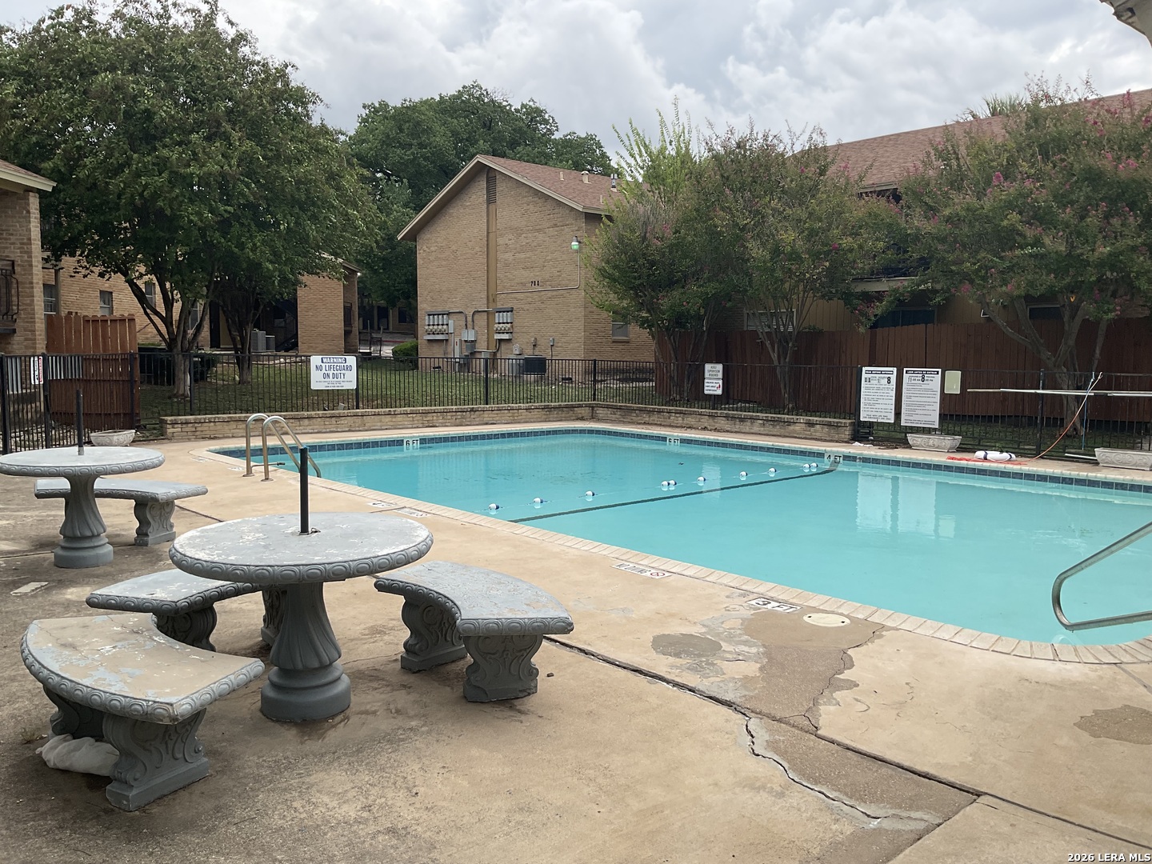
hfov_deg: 61.7
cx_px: 576
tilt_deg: -4.3
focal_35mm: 29
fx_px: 965
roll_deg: -0.1
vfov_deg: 48.2
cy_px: 432
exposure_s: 1/1912
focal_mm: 3
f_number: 1.8
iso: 16
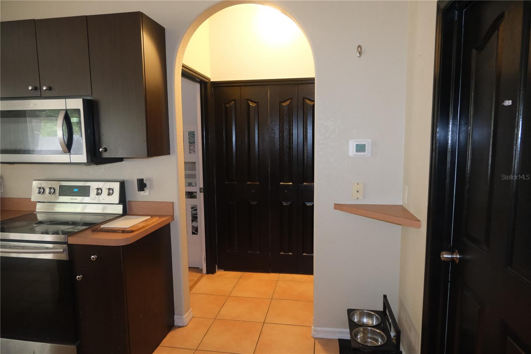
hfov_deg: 76.1
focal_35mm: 23
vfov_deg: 55.1
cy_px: 177
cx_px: 266
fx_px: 339
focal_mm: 15
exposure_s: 1/100
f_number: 3.5
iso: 4000
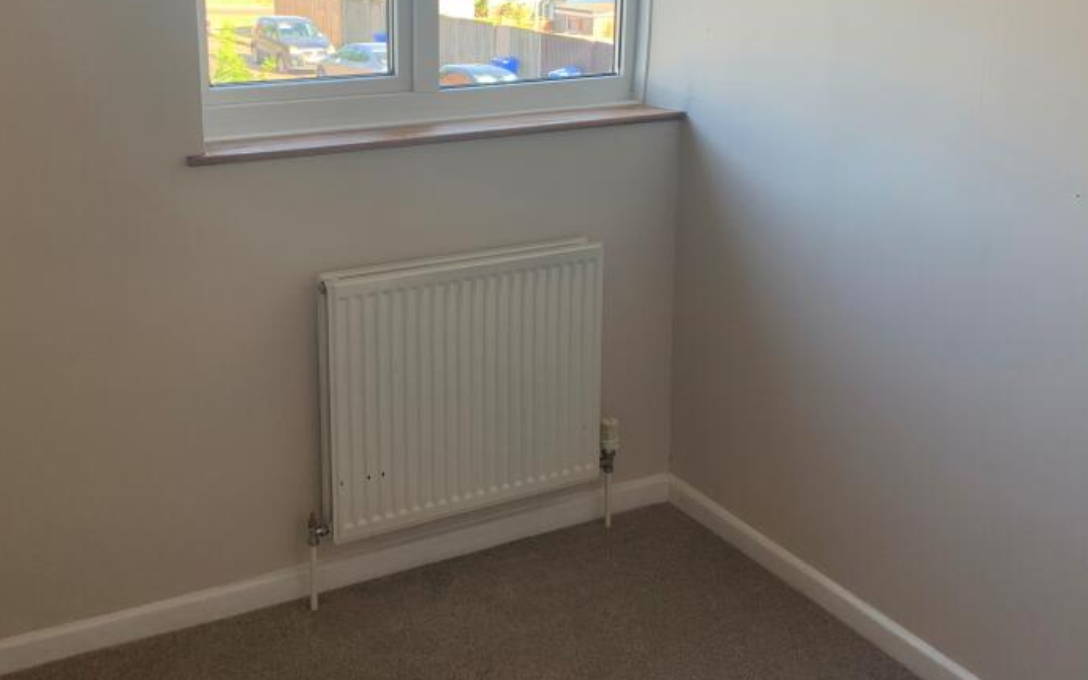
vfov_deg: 30.9
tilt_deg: -15.7
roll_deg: +0.3
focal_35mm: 41
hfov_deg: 48.0
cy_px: 206
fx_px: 1216
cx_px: 449
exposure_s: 1/122
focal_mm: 4.25
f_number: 1.8
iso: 50
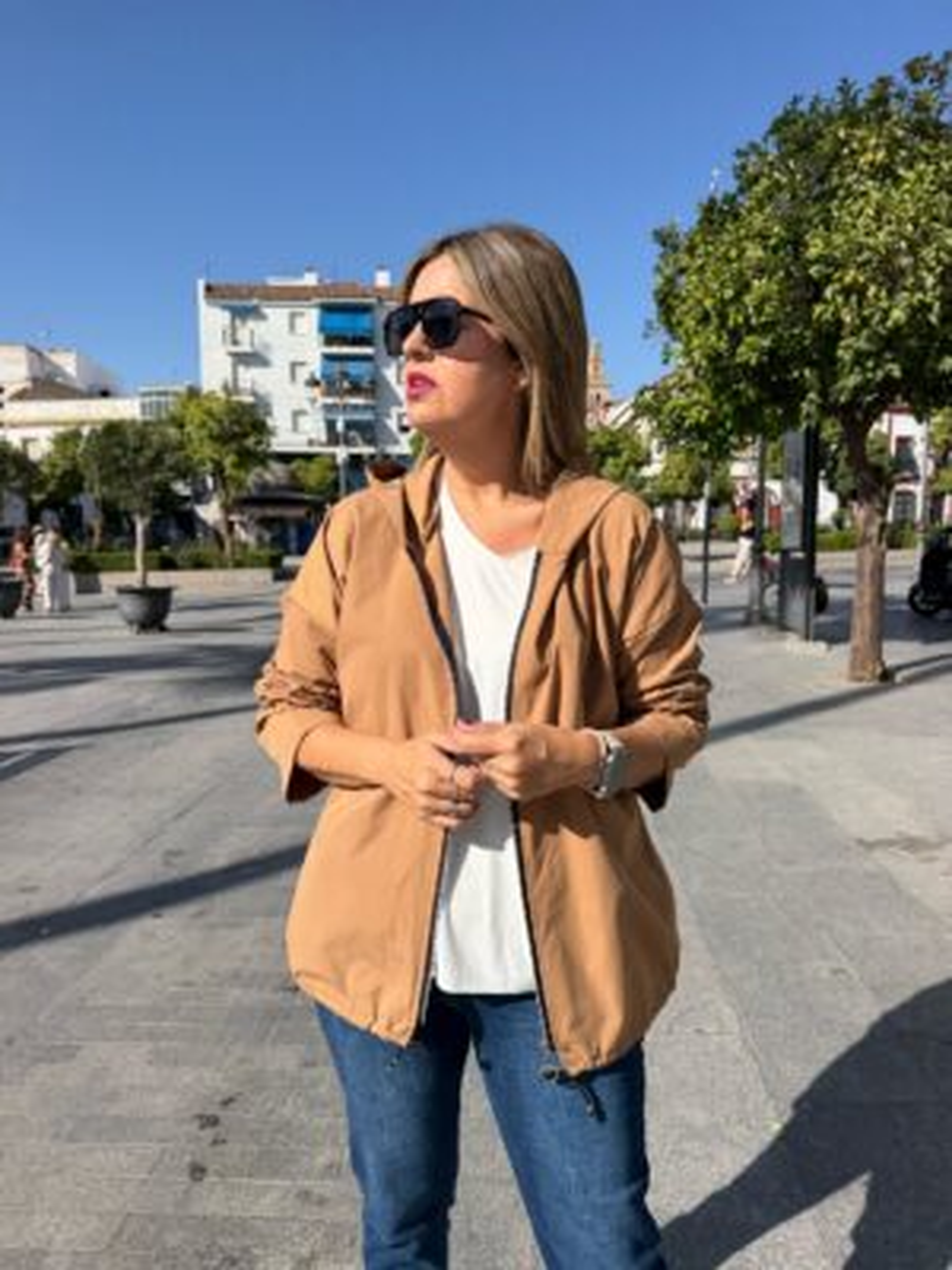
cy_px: 635
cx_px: 476
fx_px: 880
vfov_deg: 71.6
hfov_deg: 56.8
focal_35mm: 24
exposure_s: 1/5319
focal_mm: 6.76
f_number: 1.78
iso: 80
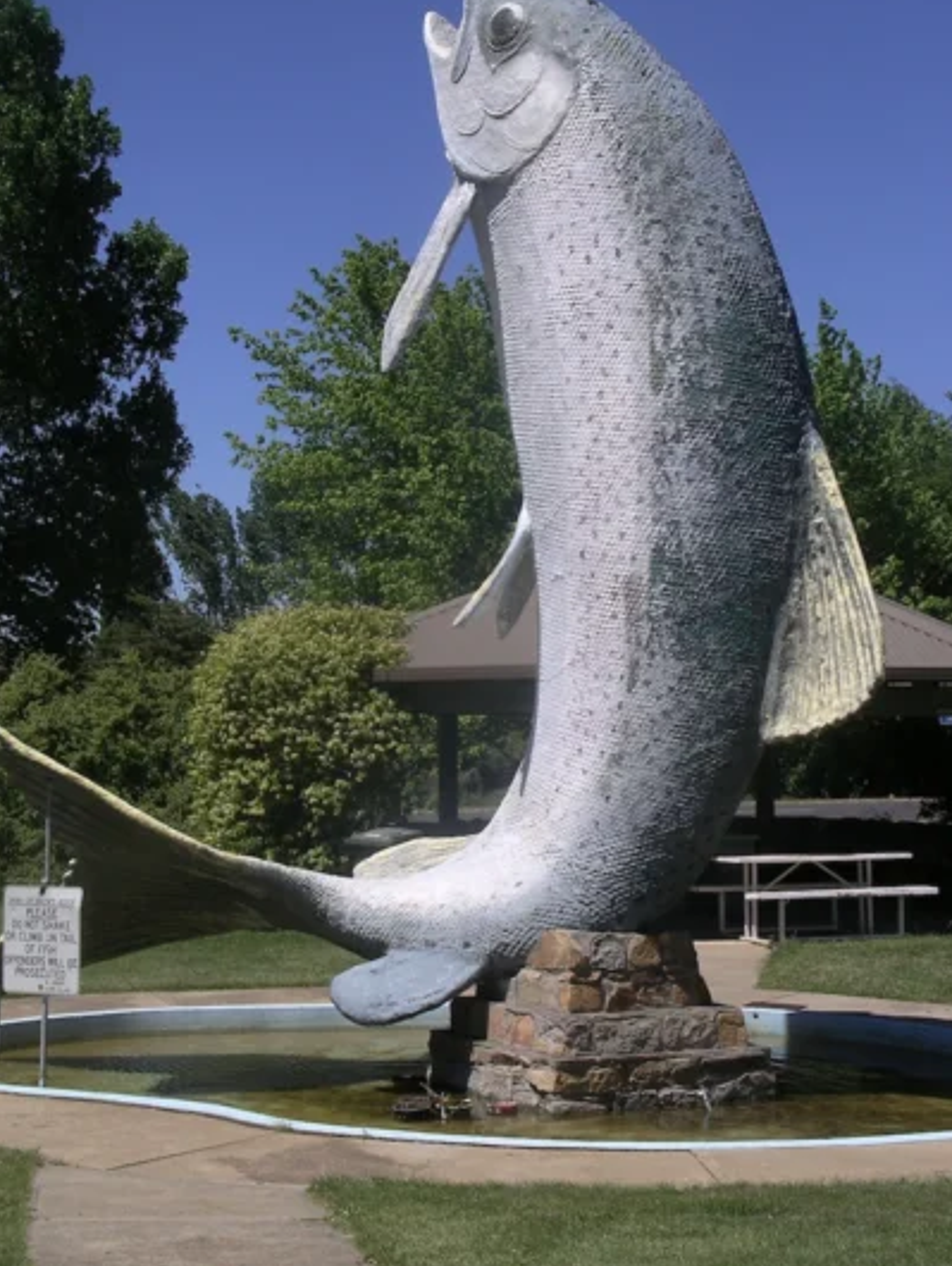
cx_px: 468
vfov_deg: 27.8
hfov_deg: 21.0
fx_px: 2564
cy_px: 606
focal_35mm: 70
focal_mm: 12.8
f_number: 6.5
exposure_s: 1/519
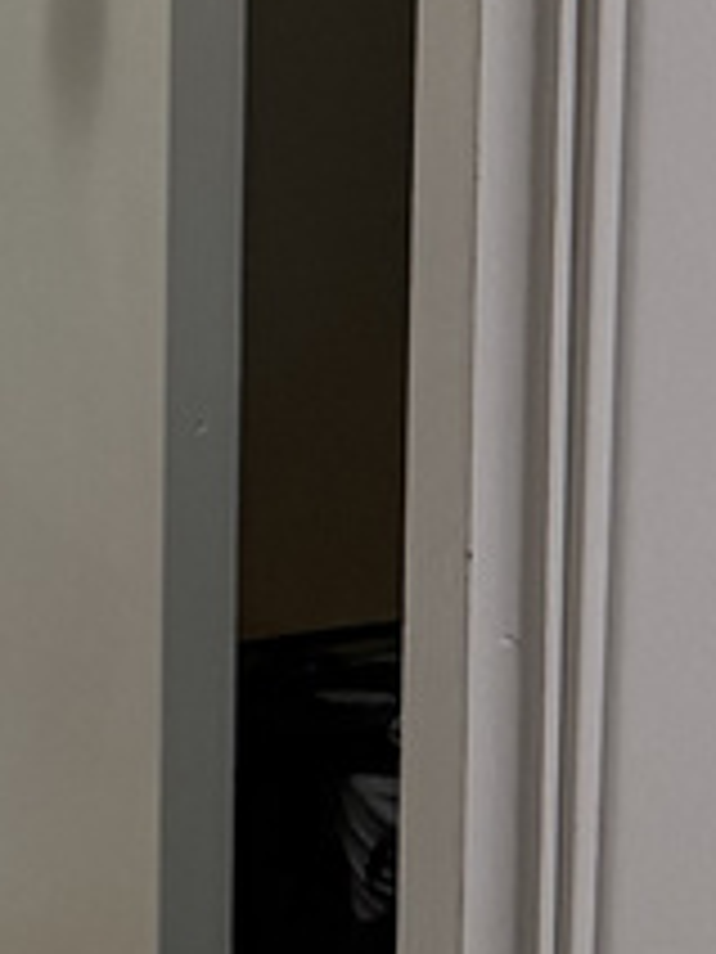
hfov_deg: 7.9
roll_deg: +1.7
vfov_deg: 10.9
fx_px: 4799
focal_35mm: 174
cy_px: -536
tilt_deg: -10.4
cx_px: -1054
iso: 200
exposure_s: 1/60
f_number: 1.78
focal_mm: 6.76
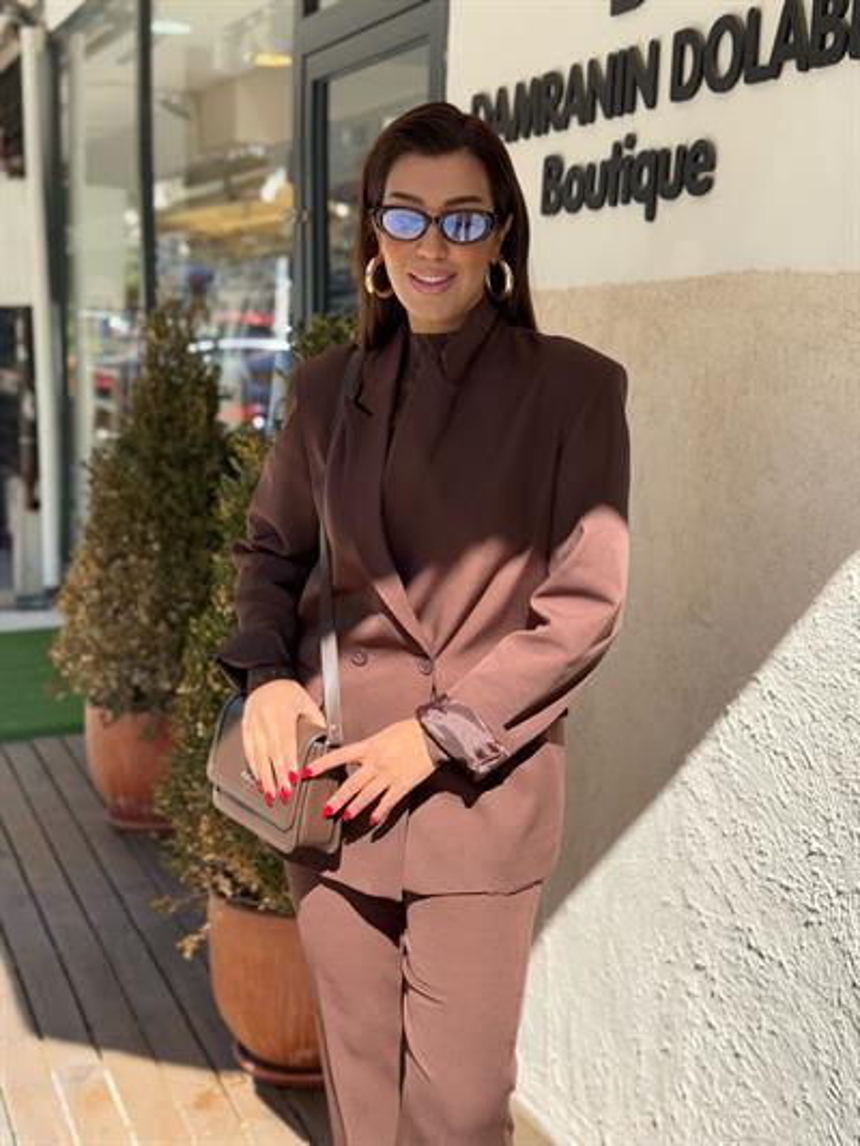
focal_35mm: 48
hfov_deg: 30.3
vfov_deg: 39.6
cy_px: 573
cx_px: 430
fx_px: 1589
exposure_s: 1/1456
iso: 100
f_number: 1.78
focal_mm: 6.76
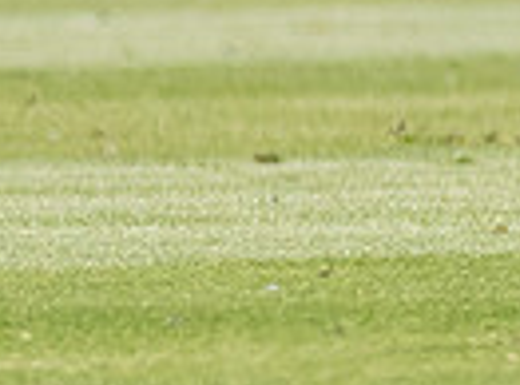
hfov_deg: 0.4
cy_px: 150
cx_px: -1225
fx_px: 73735
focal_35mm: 4931
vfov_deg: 0.3
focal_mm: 300
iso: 400
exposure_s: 1/6400
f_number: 4
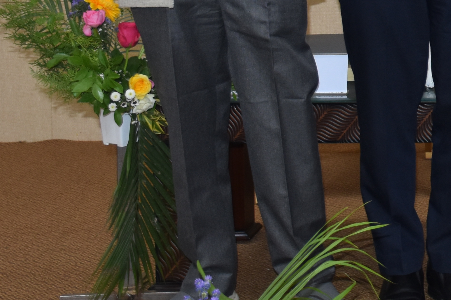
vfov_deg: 11.6
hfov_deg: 16.5
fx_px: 1428
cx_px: 653
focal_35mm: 114
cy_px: -105
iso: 400
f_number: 3.8
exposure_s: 1/60
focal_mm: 24
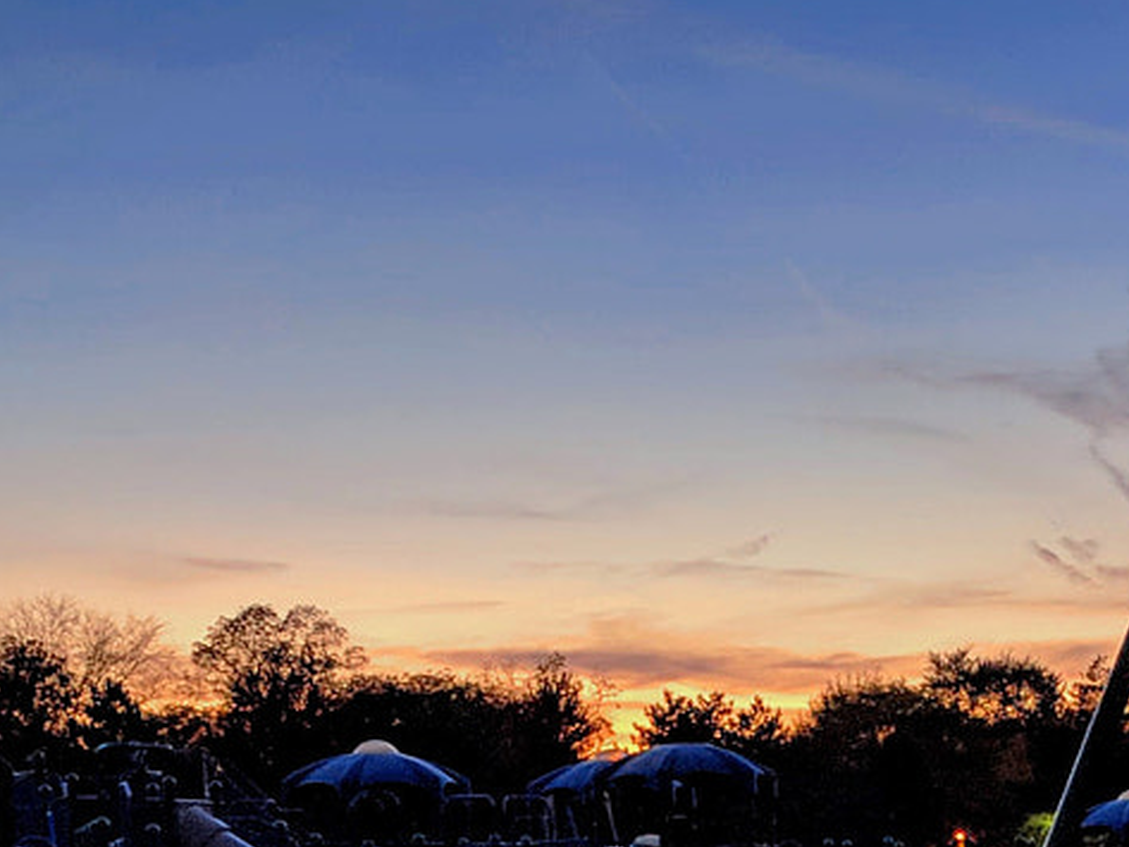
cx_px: 897
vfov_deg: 15.5
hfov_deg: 22.0
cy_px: 1265
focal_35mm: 88
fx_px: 2871
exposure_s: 1/55.7
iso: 341
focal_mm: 4.67
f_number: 2
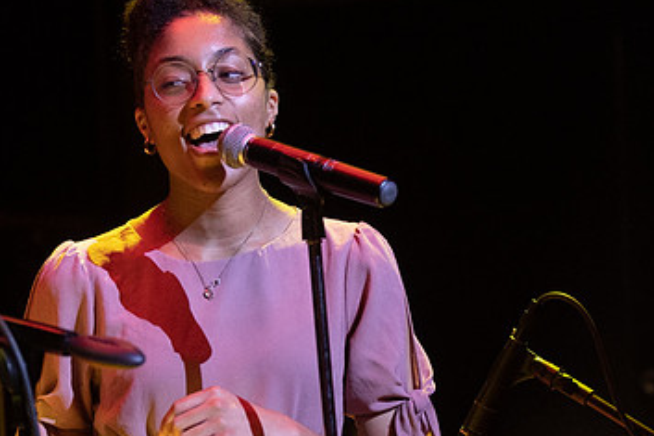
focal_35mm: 238
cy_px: 266
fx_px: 4321
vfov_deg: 5.8
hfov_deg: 8.7
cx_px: 310
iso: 1600
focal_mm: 78
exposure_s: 1/200
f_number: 2.8
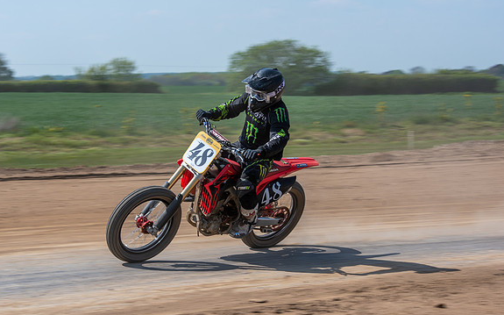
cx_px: 216
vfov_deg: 12.8
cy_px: 170
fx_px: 1401
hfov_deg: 20.4
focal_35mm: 102
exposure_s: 1/250
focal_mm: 86
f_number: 8
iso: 100
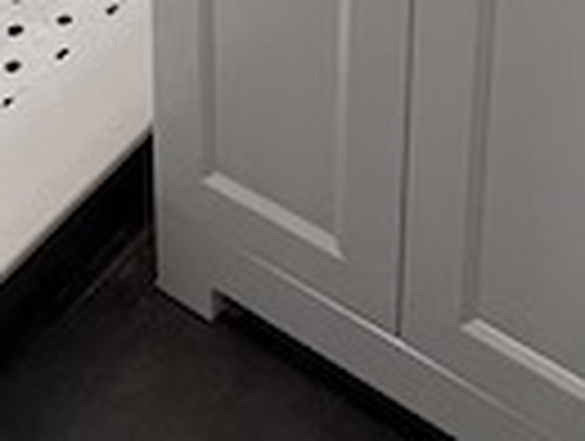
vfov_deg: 14.1
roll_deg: -0.8
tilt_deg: -19.7
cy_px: -549
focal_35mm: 80
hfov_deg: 24.4
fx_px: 1354
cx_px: 315
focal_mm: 1.57
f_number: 1.8
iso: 100
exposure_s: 1/120
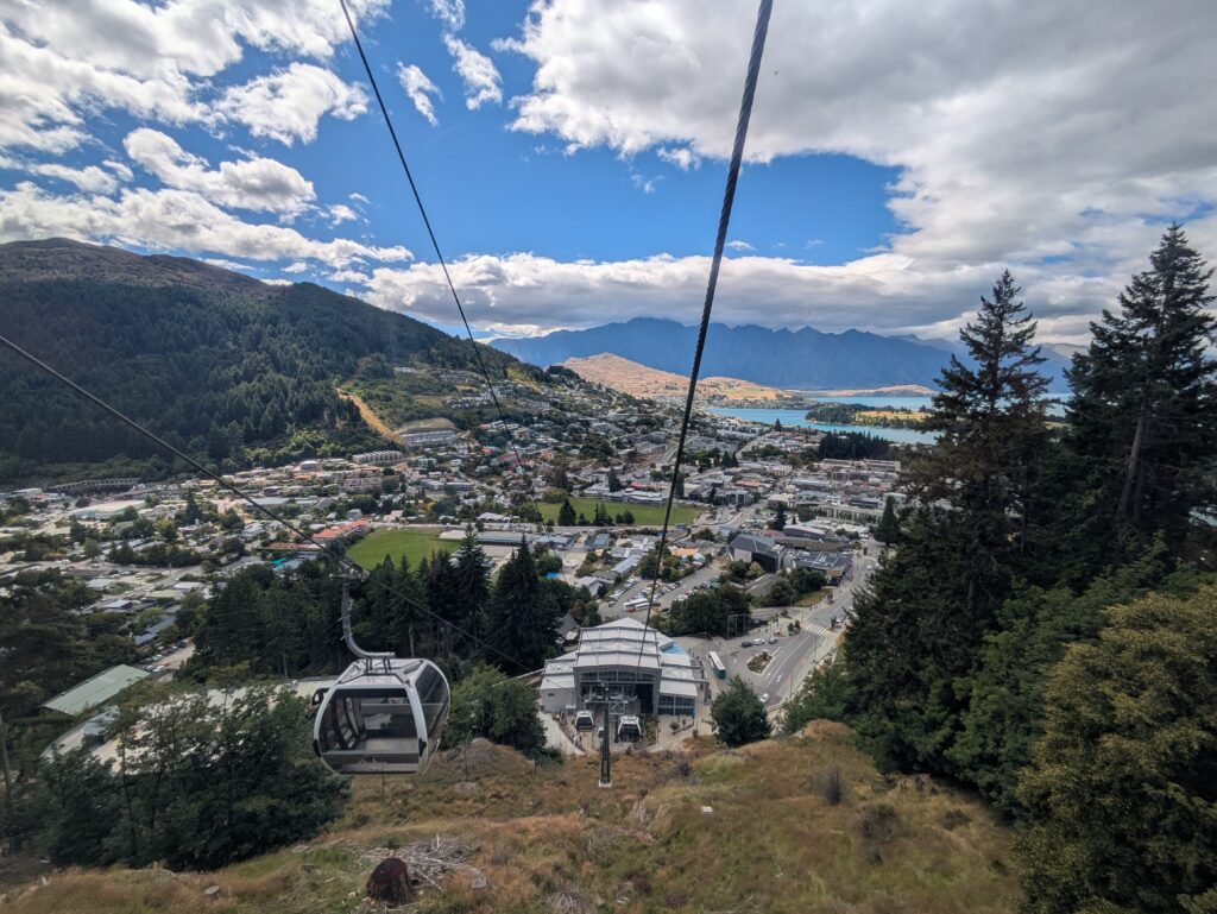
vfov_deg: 85.7
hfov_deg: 102.0
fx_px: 492
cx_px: 608
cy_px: 457
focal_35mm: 14
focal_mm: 1.83
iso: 46
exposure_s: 1/1751
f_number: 2.2
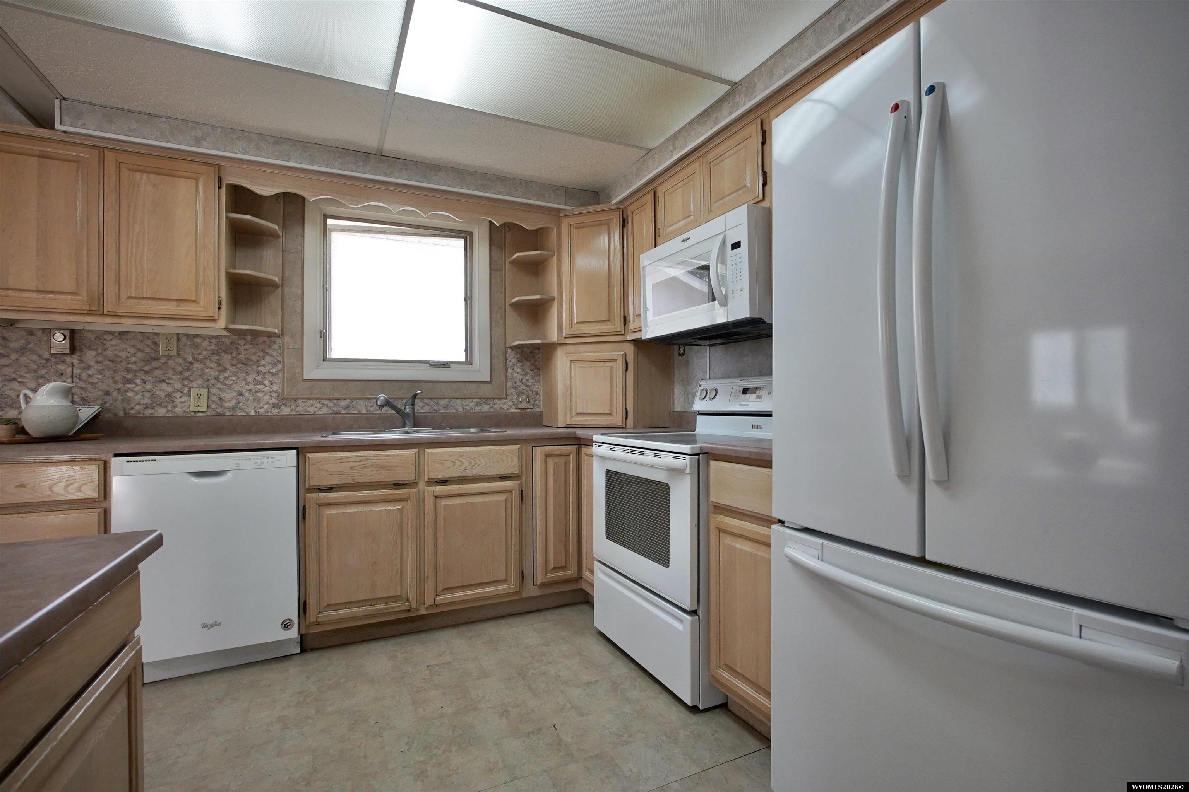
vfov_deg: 73.7
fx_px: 528
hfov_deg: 96.7
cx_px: 594
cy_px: 396
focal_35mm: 16
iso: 800
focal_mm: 11
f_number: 4
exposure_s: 1/160
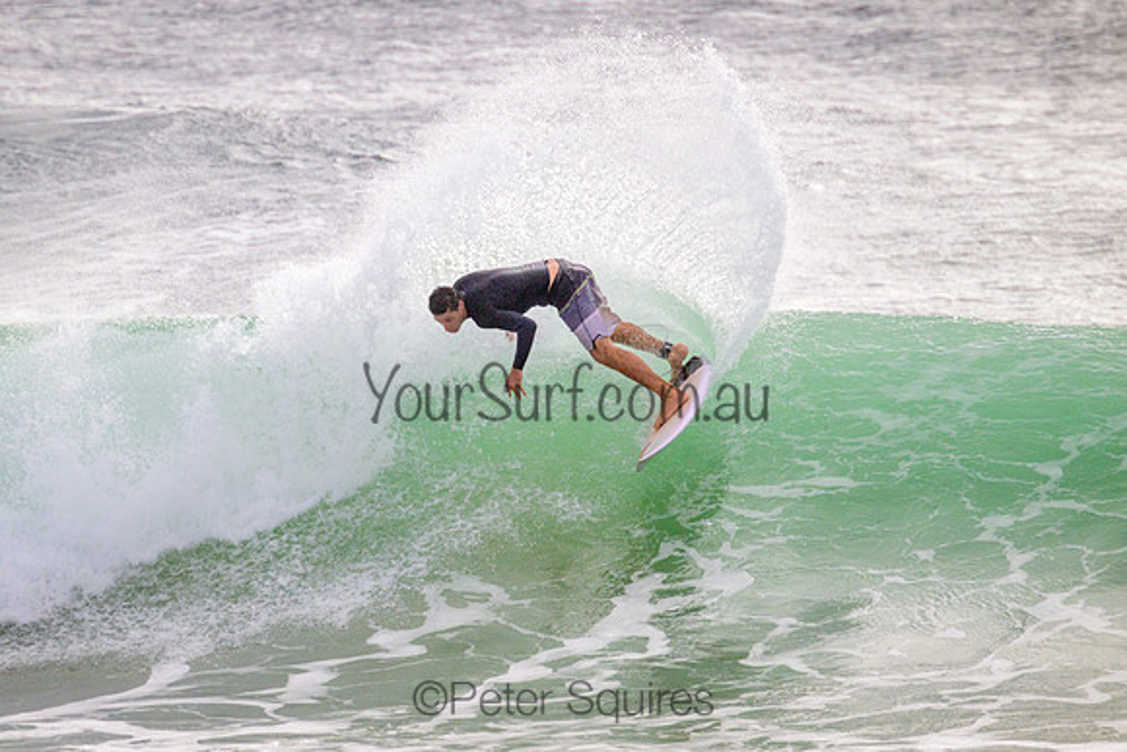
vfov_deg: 1.5
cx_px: 542
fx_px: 28461
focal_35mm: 909
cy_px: 325
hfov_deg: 2.3
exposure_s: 1/2000
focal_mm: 800
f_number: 11
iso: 450
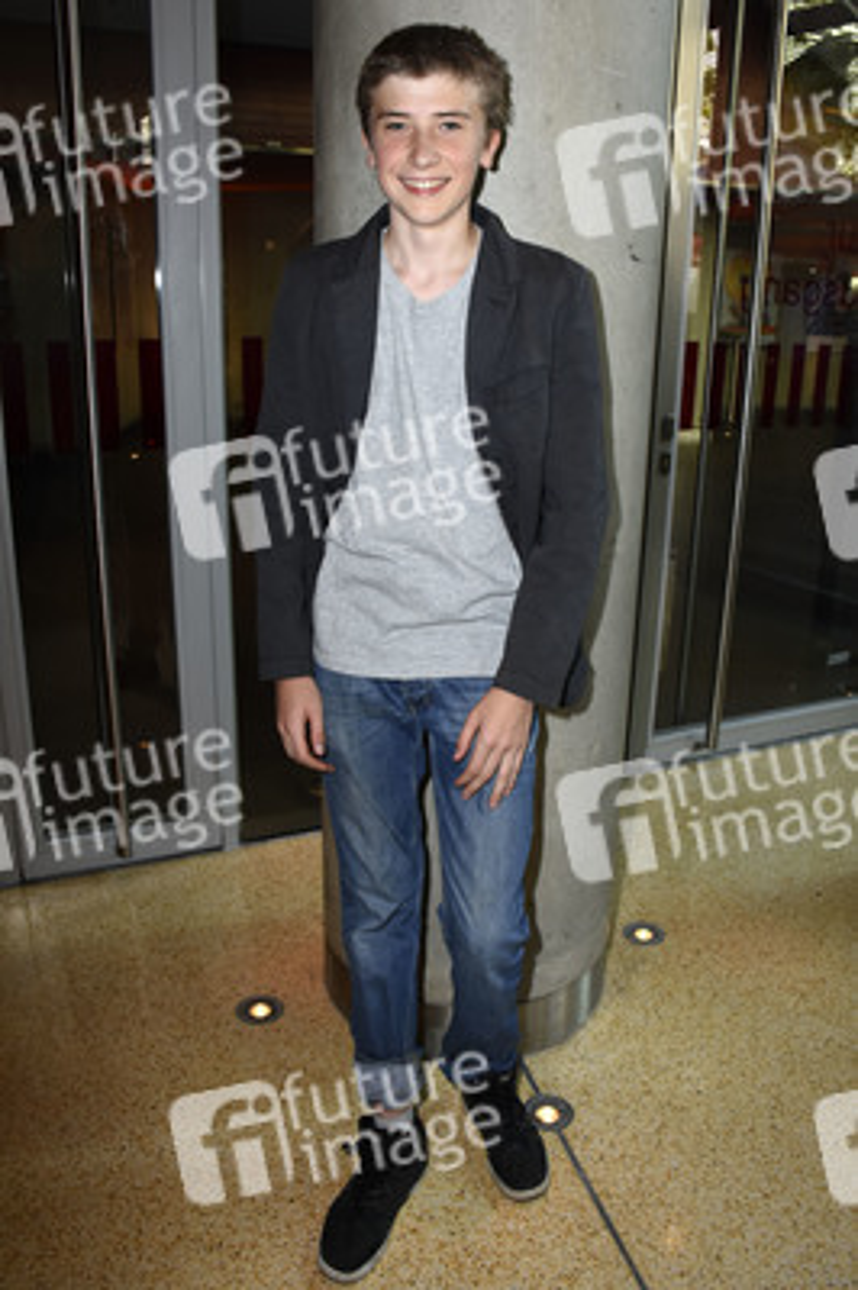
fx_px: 967
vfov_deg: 67.4
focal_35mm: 27
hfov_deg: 47.9
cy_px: 645
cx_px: 429
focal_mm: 18
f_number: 5.6
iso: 800
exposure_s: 1/125
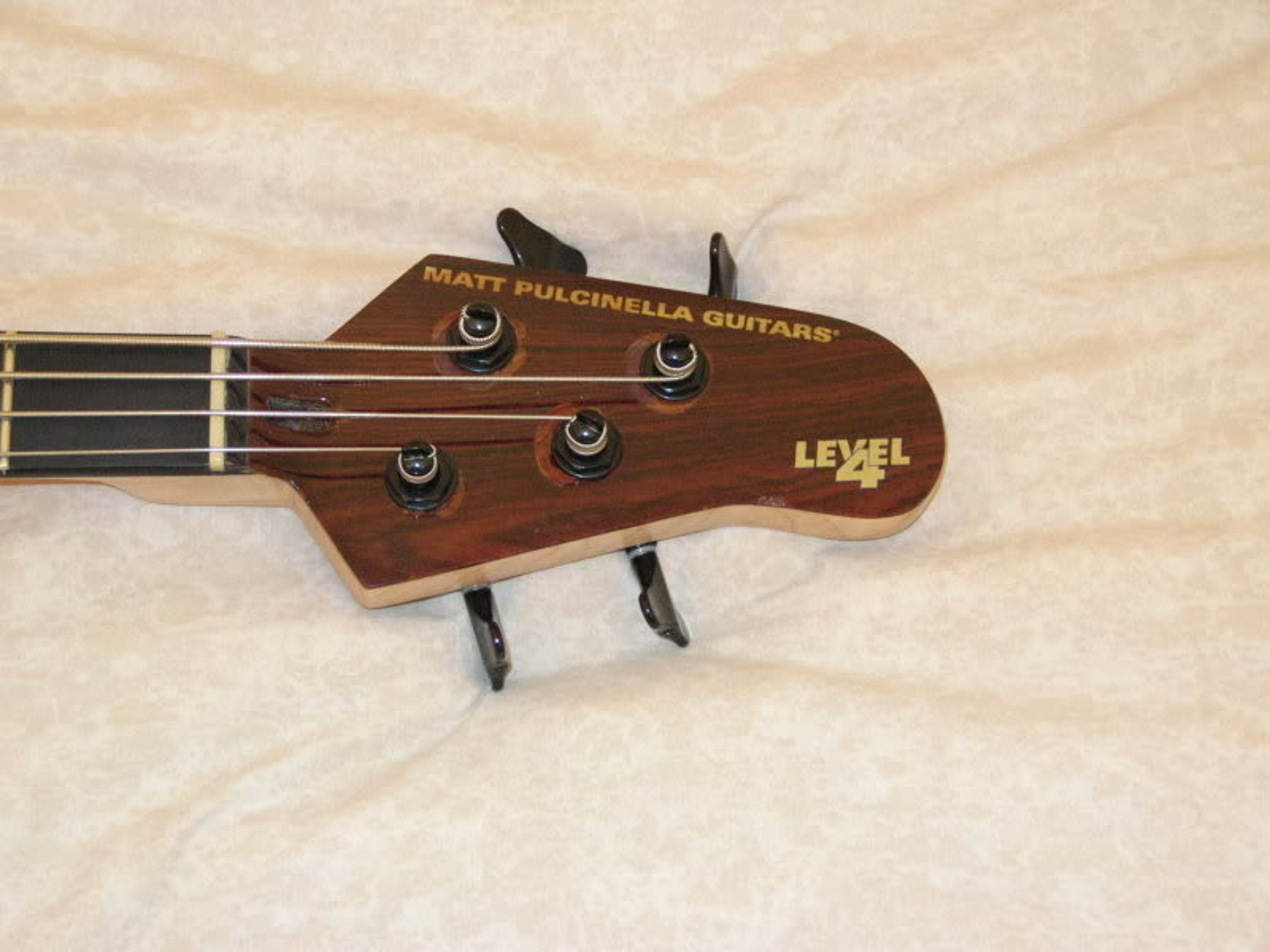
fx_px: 2348
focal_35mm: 64
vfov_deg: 22.9
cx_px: 635
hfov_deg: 30.3
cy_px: 476
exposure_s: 2
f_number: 3.2
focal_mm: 10.6
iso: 300
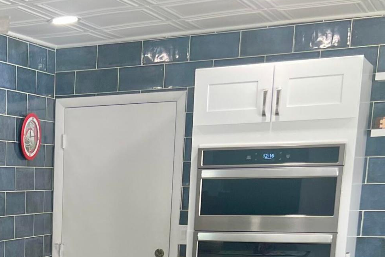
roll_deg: +1.4
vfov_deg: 15.8
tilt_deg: -12.4
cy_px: 380
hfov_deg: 23.1
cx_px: -84
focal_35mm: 80
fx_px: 856
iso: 80
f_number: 1.5
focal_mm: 5.7
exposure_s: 1/120
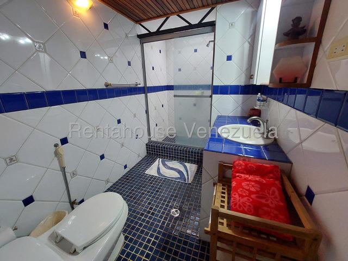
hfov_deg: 106.2
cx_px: 174
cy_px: 130
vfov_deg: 89.9
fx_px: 131
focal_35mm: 13
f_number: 2.2
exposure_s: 1/60
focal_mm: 1.74
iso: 320
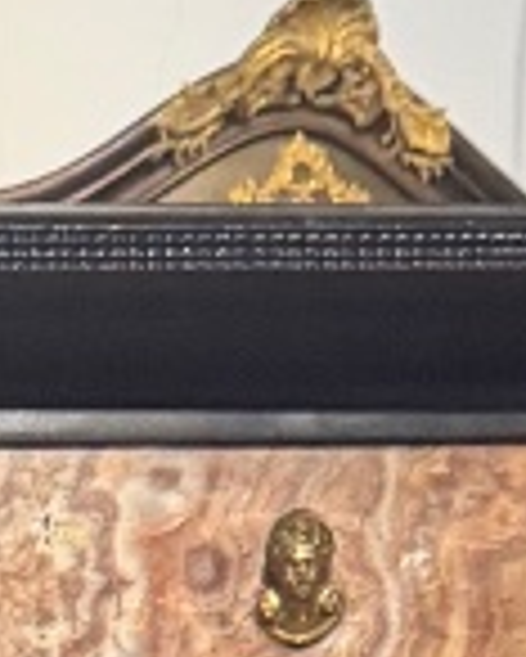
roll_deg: +1.5
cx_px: 315
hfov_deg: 8.0
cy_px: 2686
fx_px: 3752
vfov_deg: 7.2
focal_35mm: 193
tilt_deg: -20.4
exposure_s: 1/33
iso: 640
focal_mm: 6.76
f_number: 1.78
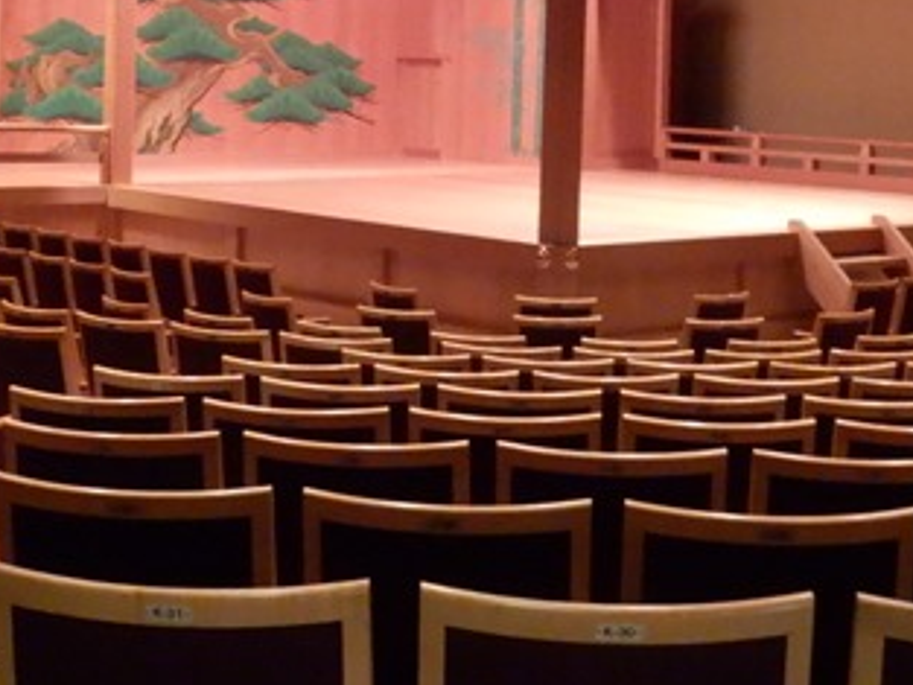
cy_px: 64
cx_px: 426
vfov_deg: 19.0
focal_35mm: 76
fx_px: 2005
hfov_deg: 25.6
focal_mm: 5.6
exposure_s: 1/5
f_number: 4.2
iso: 1600
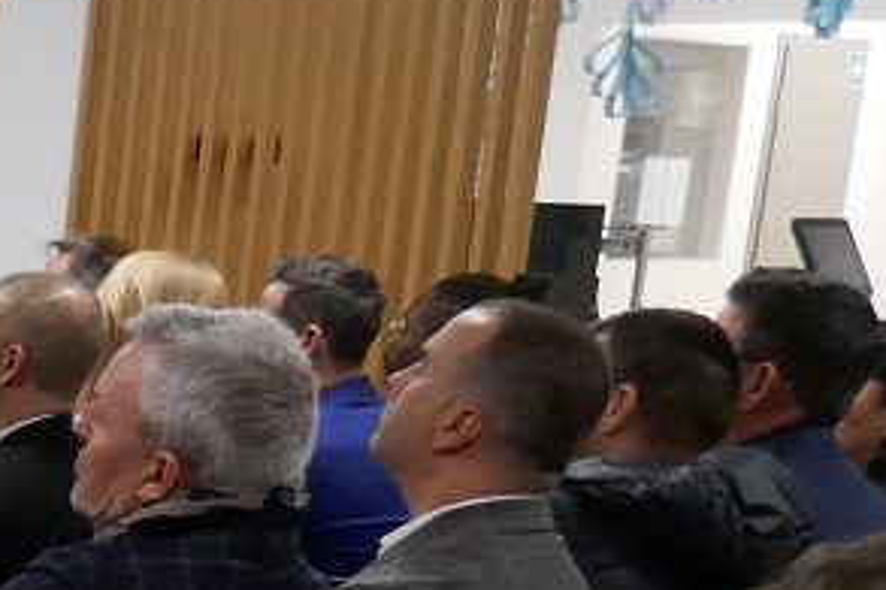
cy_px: 911
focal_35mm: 128
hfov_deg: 12.6
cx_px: -1219
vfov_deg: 10.3
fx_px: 3148
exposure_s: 1/60
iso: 640
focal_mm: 9.1
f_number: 2.8
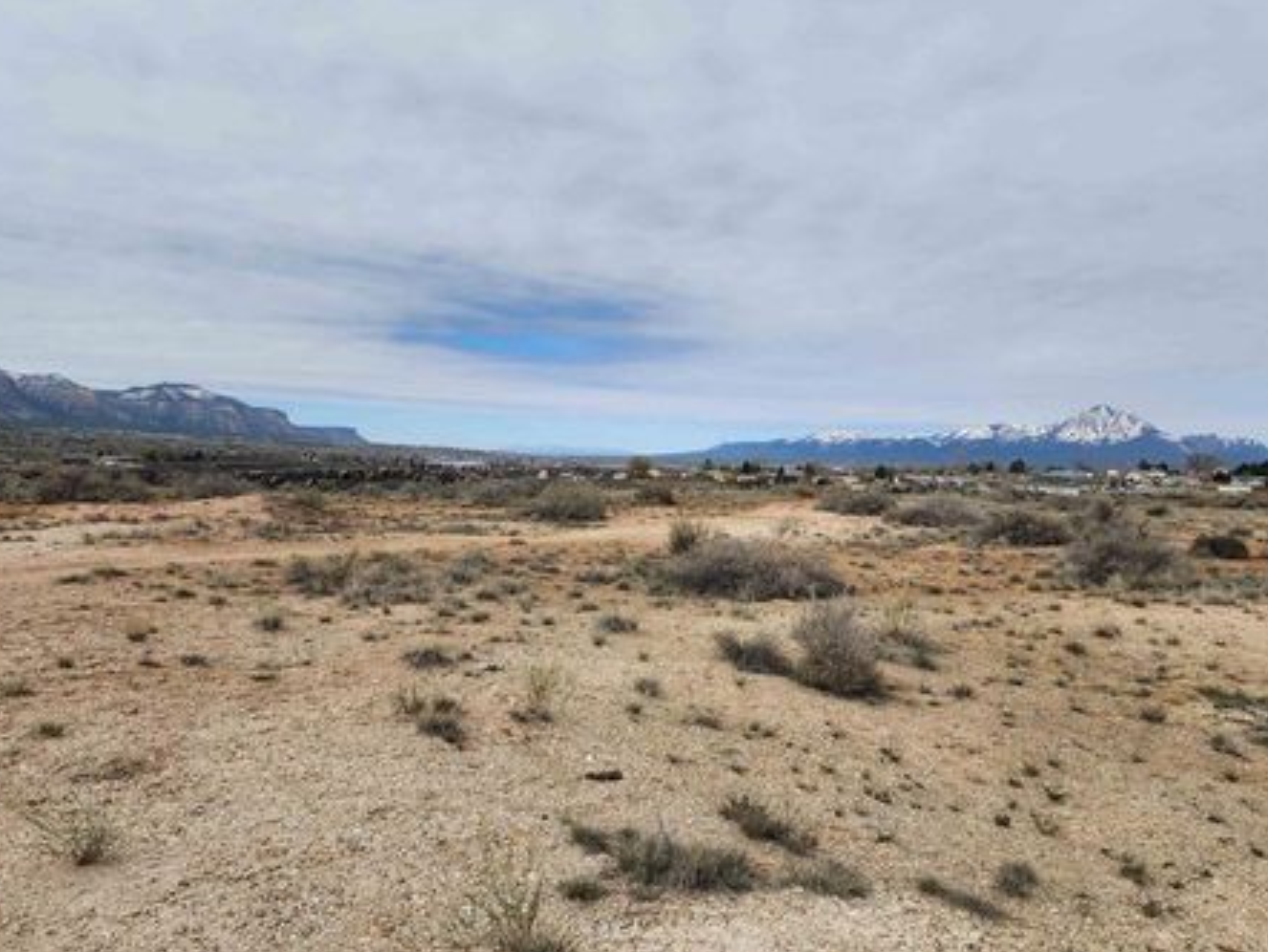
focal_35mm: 26
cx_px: 674
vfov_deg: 53.0
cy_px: 526
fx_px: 953
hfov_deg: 67.2
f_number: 1.8
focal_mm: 6.4
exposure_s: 1/1628
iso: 12
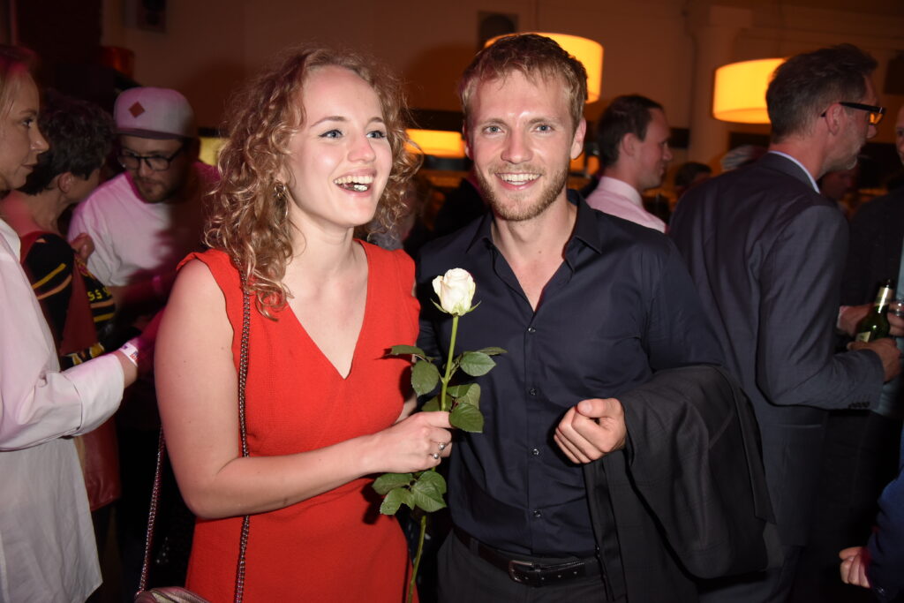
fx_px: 703
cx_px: 452
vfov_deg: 46.4
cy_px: 302
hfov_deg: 65.5
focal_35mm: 28
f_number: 5
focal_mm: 28
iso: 1250
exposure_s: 1/50
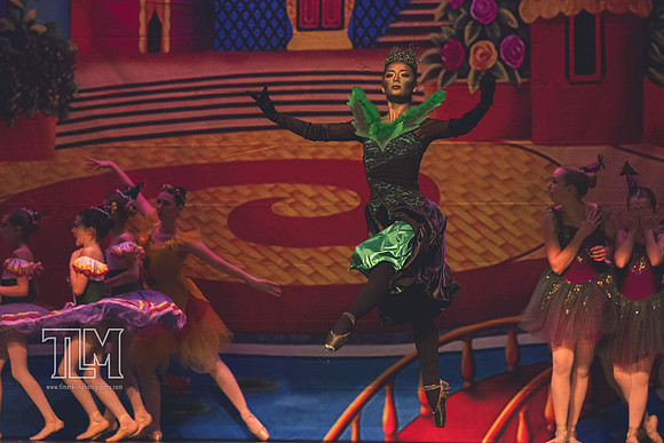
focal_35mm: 183
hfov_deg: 11.2
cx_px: 332
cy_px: 222
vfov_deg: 7.5
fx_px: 3378
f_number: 2.8
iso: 5600
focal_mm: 122
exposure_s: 1/250
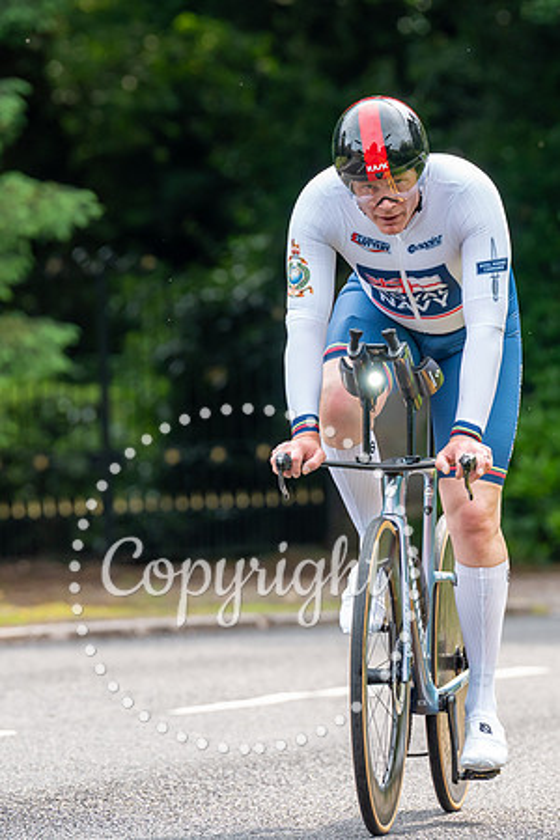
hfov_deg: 4.3
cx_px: 370
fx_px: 7460
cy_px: 392
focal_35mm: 320
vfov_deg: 6.4
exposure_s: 1/1000
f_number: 4.5
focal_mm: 200
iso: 800
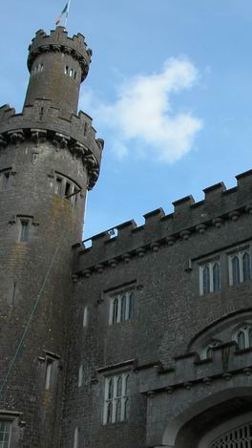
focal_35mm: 52
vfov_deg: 39.9
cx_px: 214
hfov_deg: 22.6
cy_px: 224
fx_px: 617
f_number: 5.6
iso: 100
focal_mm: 8.9
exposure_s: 1/232
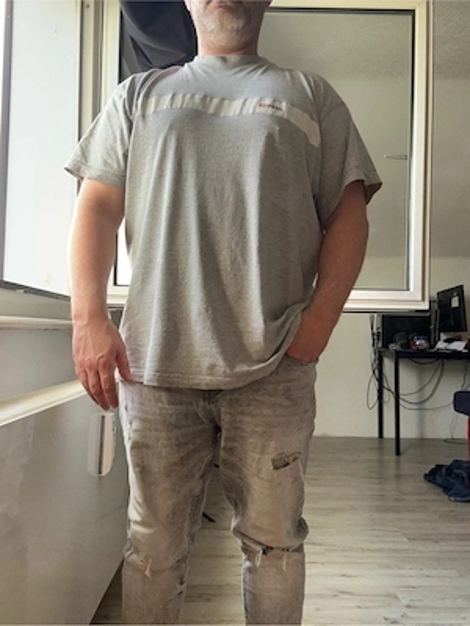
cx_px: 235
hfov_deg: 46.8
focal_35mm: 30
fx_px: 543
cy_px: 313
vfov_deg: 60.0
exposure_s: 1/121
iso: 50
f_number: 1.9
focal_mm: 2.69
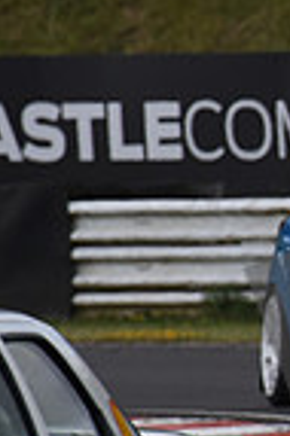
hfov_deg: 0.8
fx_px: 19645
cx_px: 858
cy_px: 215
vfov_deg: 1.3
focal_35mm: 1622
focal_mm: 400
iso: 1250
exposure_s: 1/1000
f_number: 8
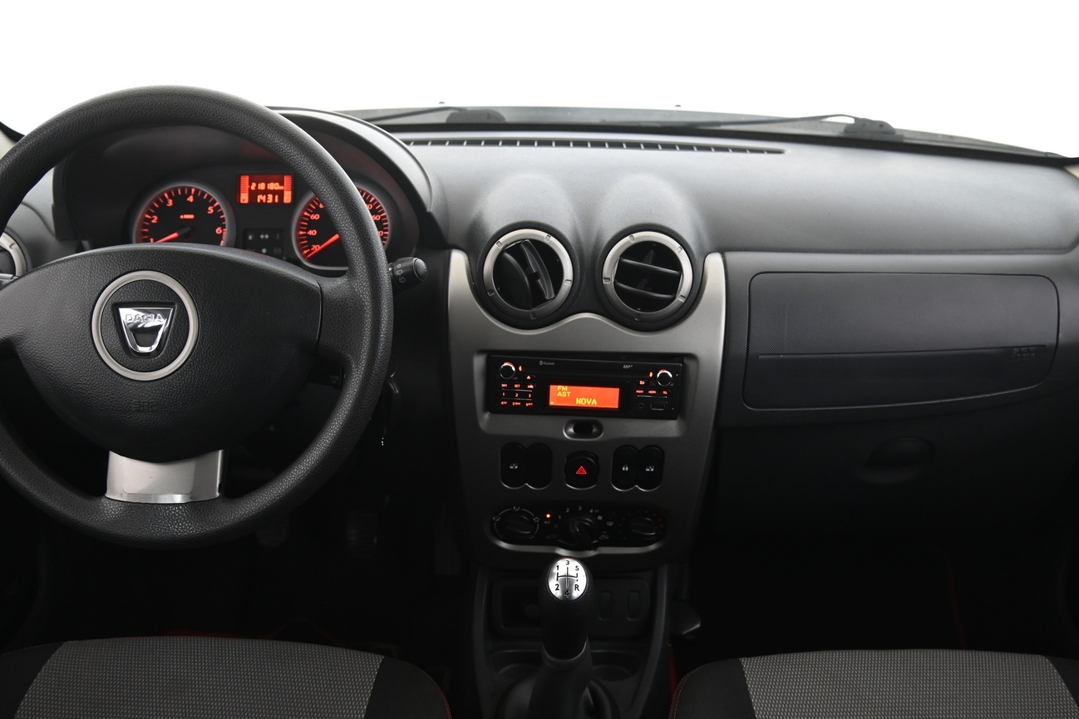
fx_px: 899
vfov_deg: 43.3
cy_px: 448
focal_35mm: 30
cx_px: 538
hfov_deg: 61.9
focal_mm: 24
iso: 2000
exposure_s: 1/15
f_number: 4
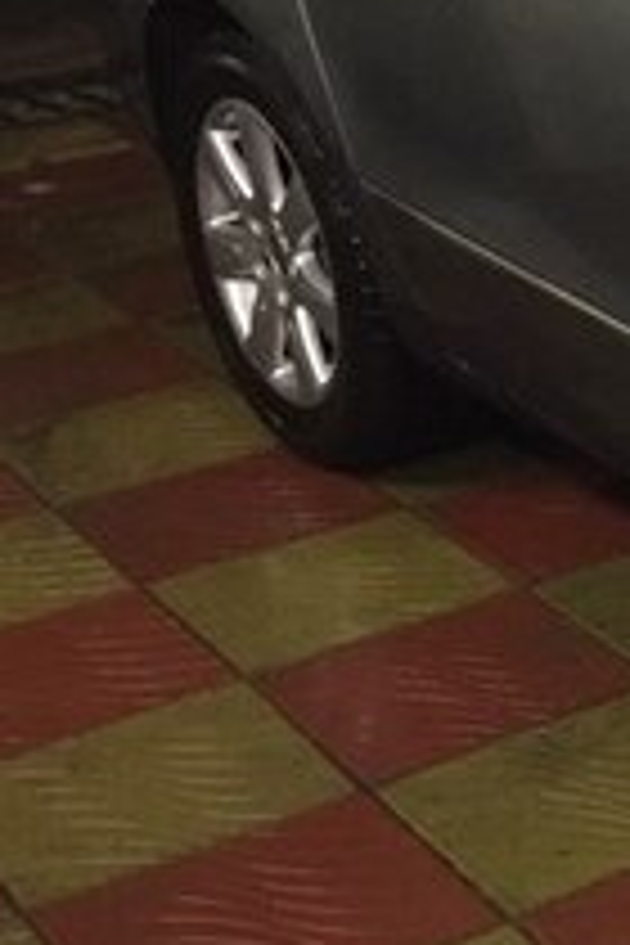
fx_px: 2494
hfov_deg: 12.6
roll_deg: +0.3
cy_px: 380
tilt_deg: -21.9
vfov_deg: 21.4
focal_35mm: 95
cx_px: 1269
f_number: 2.2
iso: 100
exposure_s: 1/10
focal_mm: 4.15
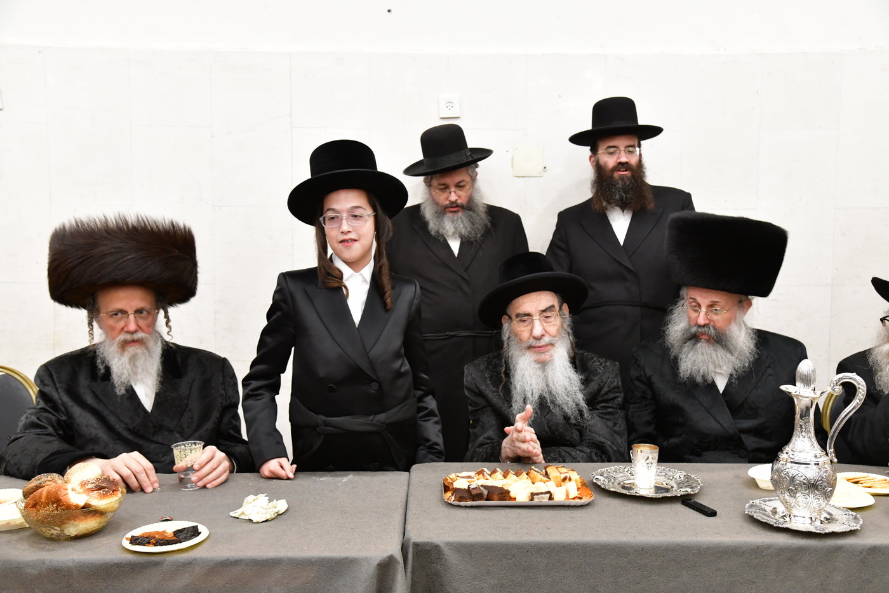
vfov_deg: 35.0
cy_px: 296
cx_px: 444
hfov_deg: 50.7
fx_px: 938
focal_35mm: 38
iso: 4000
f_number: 5.6
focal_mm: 38
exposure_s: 1/100
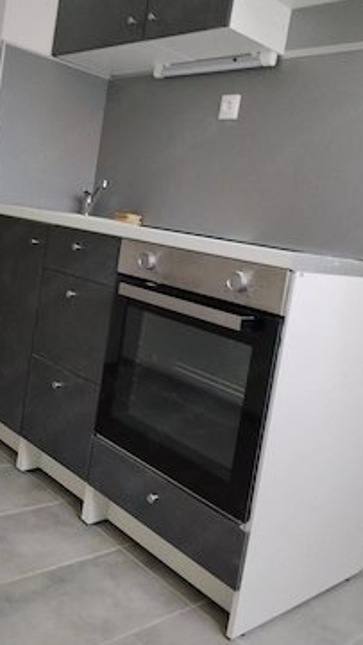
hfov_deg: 33.7
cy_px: 293
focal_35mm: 35
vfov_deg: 56.5
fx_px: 599
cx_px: 157
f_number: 1.8
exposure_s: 1/33
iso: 250
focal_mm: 4.22
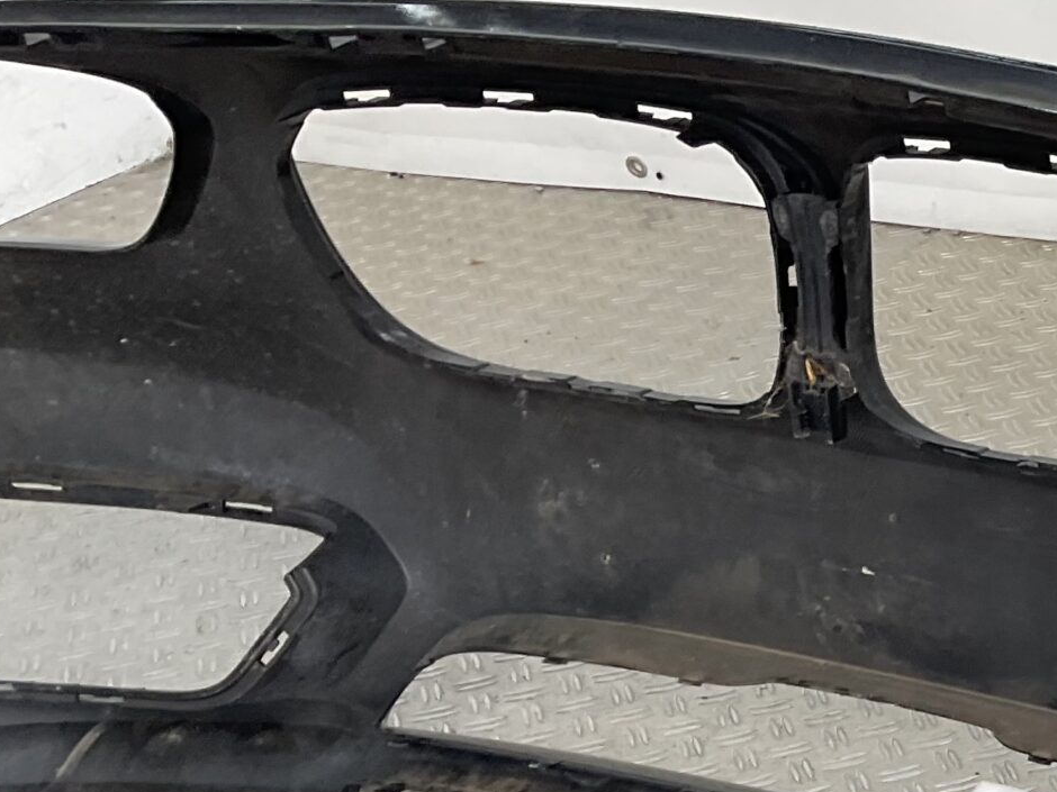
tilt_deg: -38.1
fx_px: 2412
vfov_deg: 17.9
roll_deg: +4.3
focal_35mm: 79
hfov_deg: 22.1
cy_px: 907
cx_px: 1391
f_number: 1.8
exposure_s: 1/120
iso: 25
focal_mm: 3
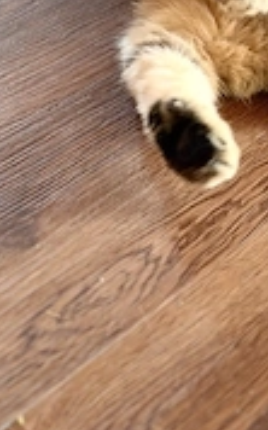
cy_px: 17
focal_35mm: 124
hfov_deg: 10.5
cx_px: 196
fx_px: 1451
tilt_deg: -26.8
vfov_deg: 16.5
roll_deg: -9.3
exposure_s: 1/50
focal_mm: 5.96
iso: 100
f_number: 1.6
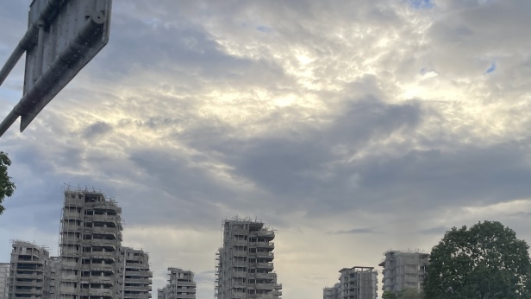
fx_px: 647
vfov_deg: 24.5
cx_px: 239
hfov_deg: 44.5
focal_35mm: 46
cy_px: 311
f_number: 1.6
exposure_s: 1/218
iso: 32
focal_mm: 4.2
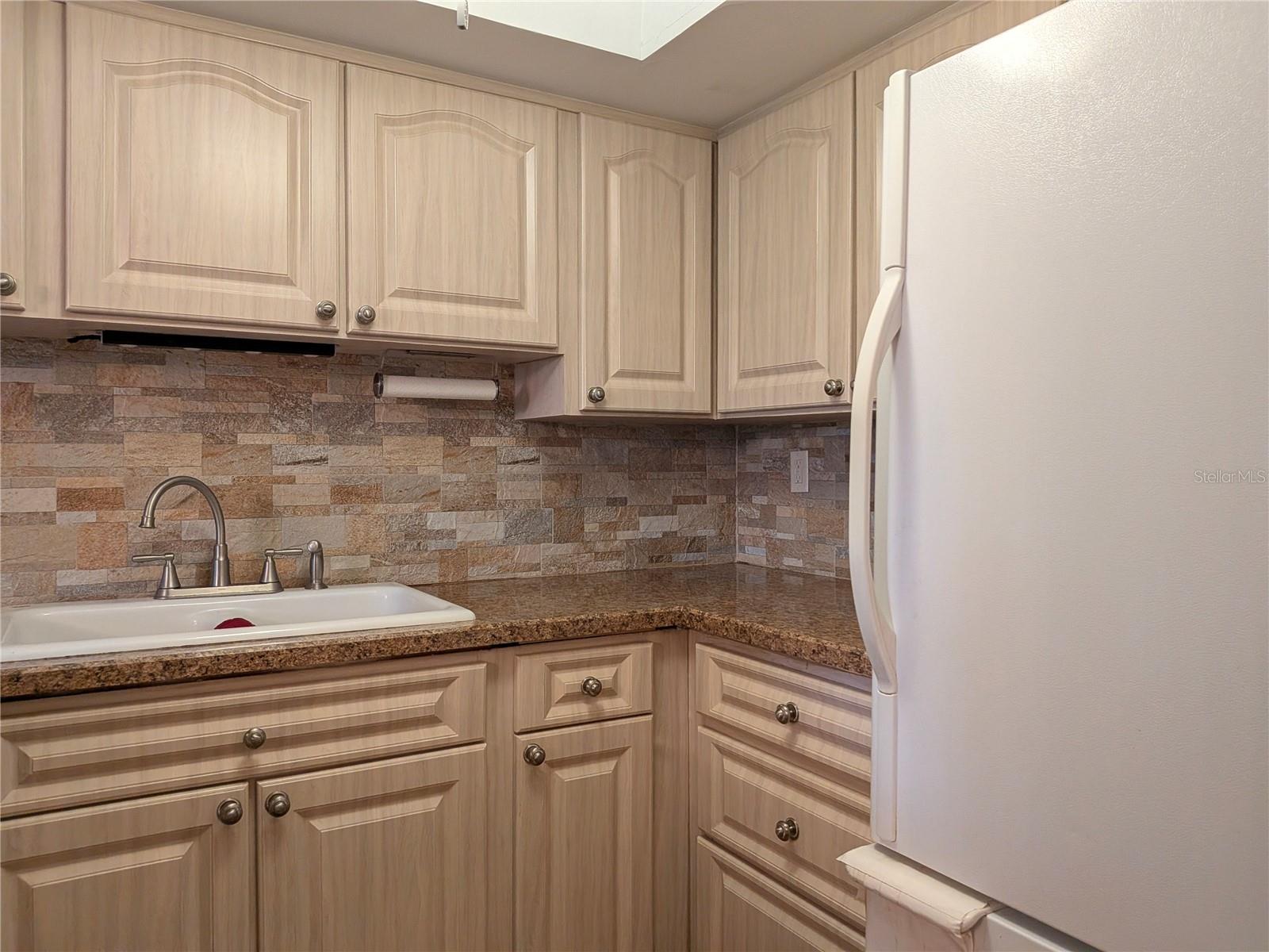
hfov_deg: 71.6
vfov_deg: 56.8
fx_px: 880
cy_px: 476
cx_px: 634
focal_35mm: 24
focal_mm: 4.53
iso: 476
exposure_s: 1/120
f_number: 1.7
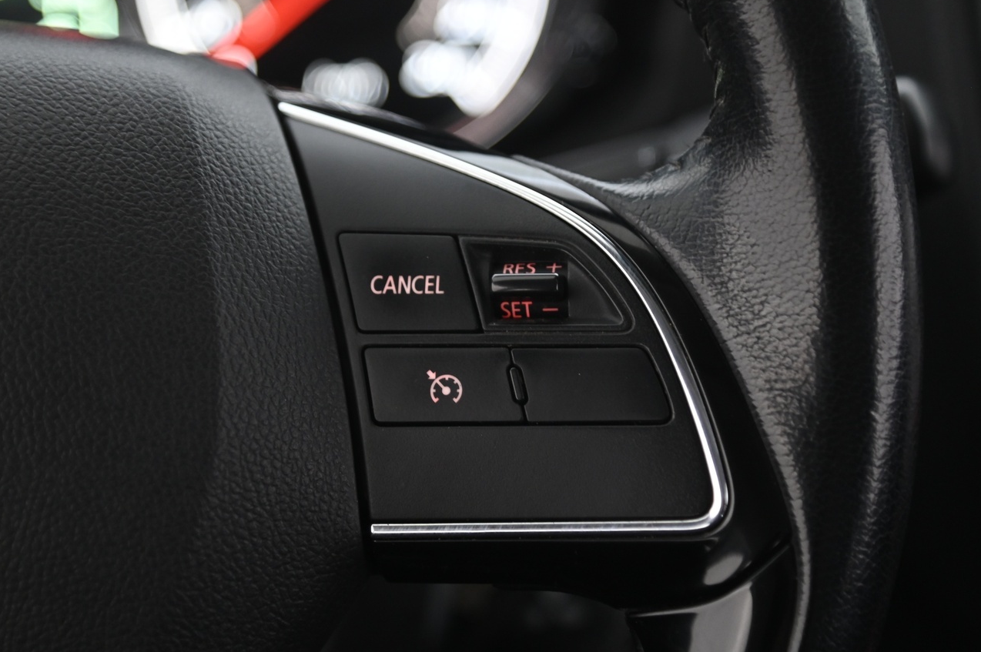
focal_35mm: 153
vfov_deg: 9.0
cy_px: 318
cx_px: 437
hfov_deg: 13.4
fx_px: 4165
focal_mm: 120
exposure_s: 1/13
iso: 2000
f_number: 4
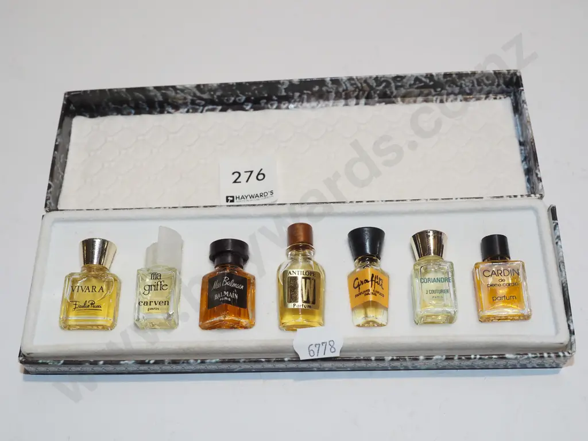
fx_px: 815
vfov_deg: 30.3
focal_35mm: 48
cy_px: 220
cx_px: 294
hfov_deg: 39.7
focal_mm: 24
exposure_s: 1/200
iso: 640
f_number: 5.6
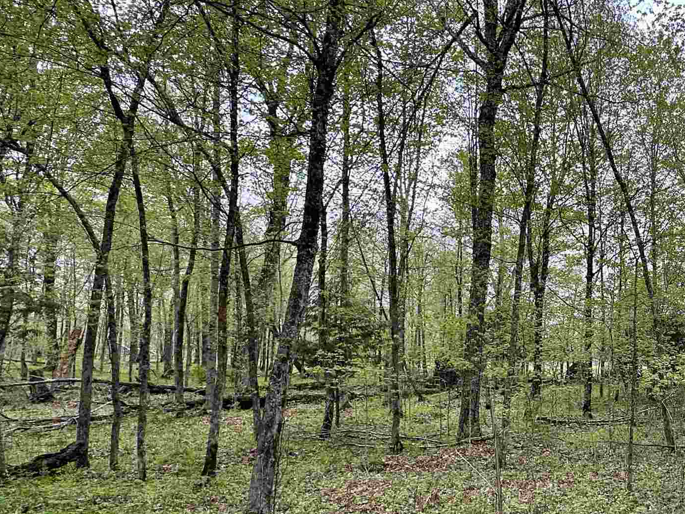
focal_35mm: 31
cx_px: 677
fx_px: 614
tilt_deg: +5.6
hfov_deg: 48.6
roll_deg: -0.7
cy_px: 306
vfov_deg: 45.2
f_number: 2.2
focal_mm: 2.22
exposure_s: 1/152
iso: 40
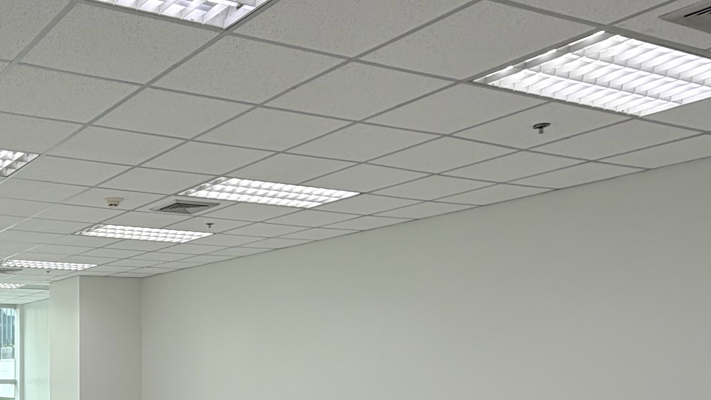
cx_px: 86
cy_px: 375
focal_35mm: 43
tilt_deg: -0.4
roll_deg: +0.6
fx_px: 811
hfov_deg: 43.7
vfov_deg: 26.6
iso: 32
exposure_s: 1/100
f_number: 2.2
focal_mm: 2.22
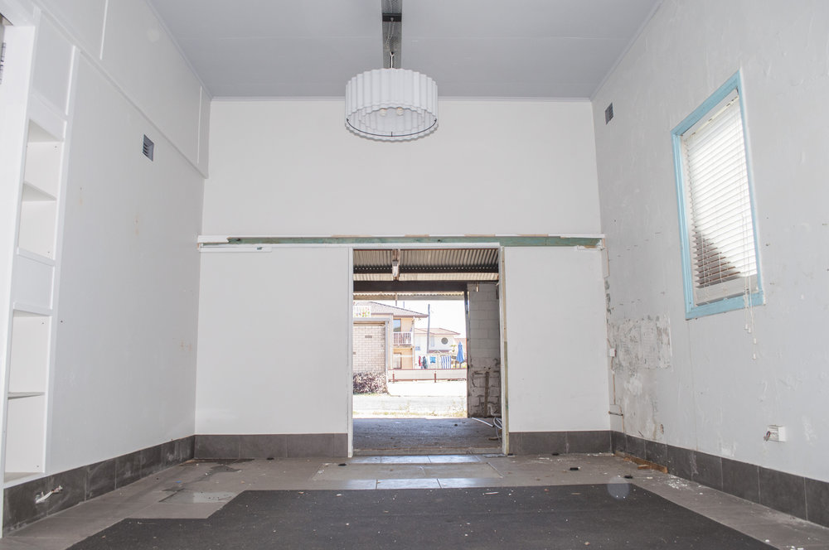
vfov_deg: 47.8
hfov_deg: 67.4
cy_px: 275
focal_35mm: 27
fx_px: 621
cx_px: 414
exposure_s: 1/160
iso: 400
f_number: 6.3
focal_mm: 18
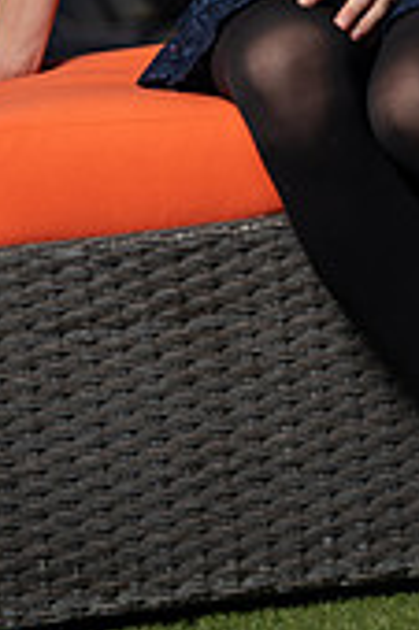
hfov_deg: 6.6
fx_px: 3621
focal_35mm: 207
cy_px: -126
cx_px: 330
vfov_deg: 9.8
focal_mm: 78
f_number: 4
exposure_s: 1/200
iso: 100
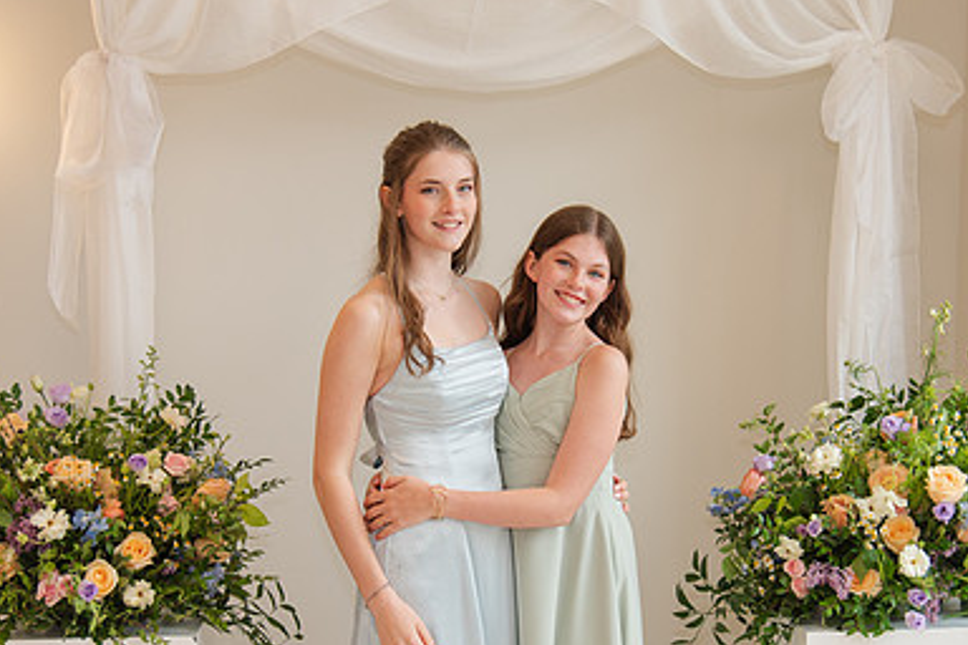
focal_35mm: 65
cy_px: 428
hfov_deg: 31.0
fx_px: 1748
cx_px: 482
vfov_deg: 20.8
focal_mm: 40
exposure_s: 1/200
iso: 320
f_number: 4
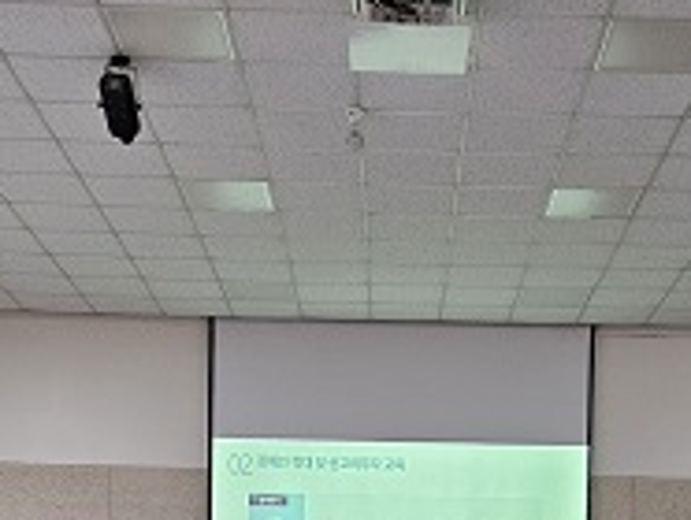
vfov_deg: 18.4
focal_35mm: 74
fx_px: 1479
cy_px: 698
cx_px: 450
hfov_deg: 26.2
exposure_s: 1/120
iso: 500
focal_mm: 5.4
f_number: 1.8
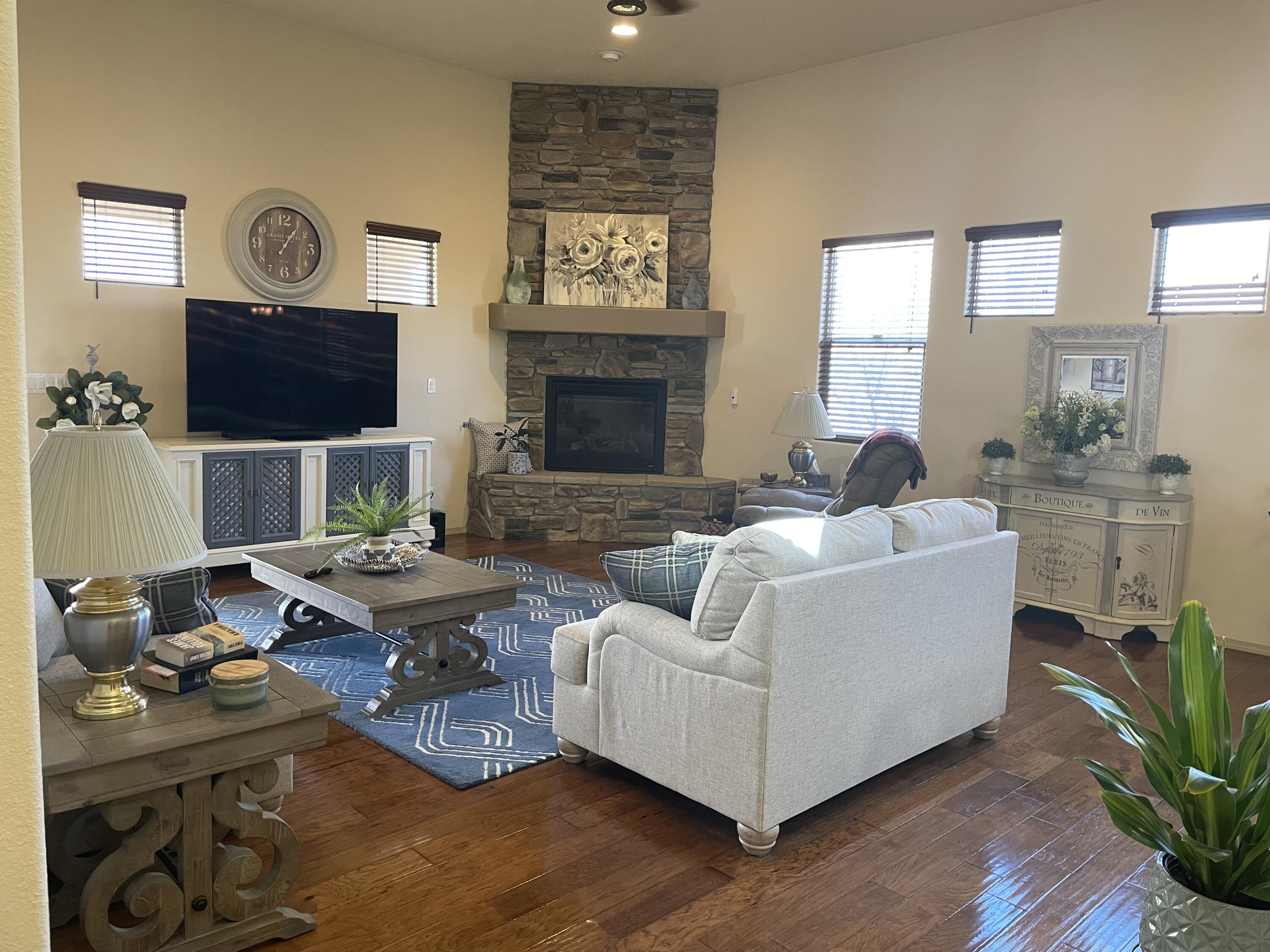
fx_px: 954
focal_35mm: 26
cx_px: 635
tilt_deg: -6.3
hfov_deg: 67.3
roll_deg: -1.5
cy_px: 476
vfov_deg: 53.1
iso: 125
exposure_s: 1/60
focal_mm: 4.2
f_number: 1.6
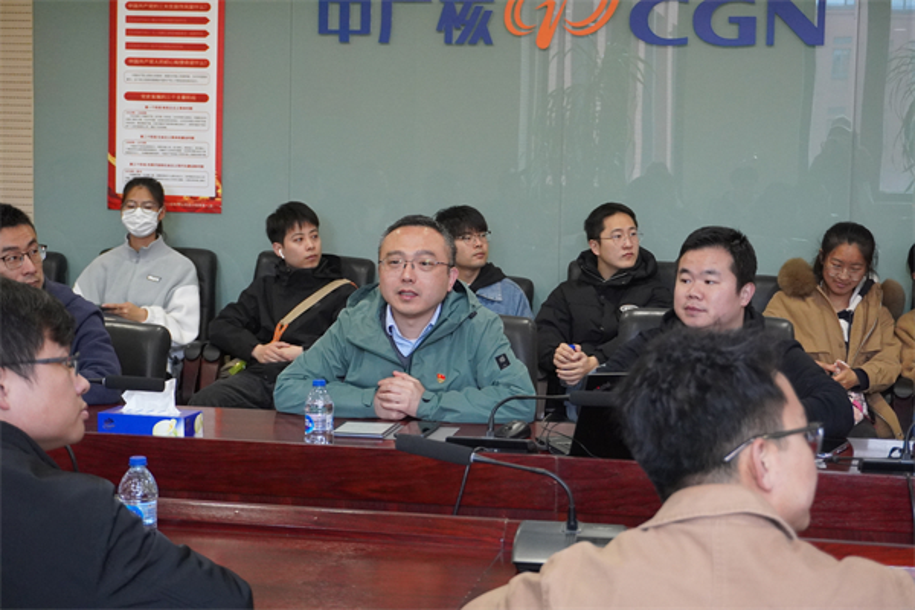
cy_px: 305
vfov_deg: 20.2
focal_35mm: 68
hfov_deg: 29.9
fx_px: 1715
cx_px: 458
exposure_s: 1/160
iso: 3200
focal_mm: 45
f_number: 5.6
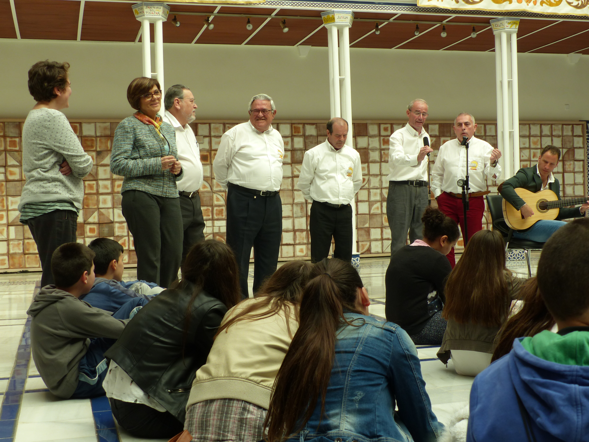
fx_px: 834
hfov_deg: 38.9
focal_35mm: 49
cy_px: 221
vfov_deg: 29.7
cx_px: 294
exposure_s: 1/160
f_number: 4
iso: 100
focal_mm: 8.7
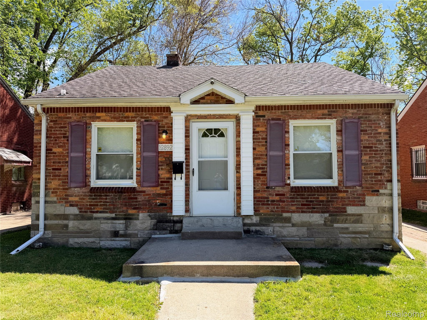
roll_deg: +0.3
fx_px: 296
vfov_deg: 56.8
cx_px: 214
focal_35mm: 24
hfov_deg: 71.6
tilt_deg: +3.0
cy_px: 160
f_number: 1.78
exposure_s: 1/1812
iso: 80
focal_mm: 6.76
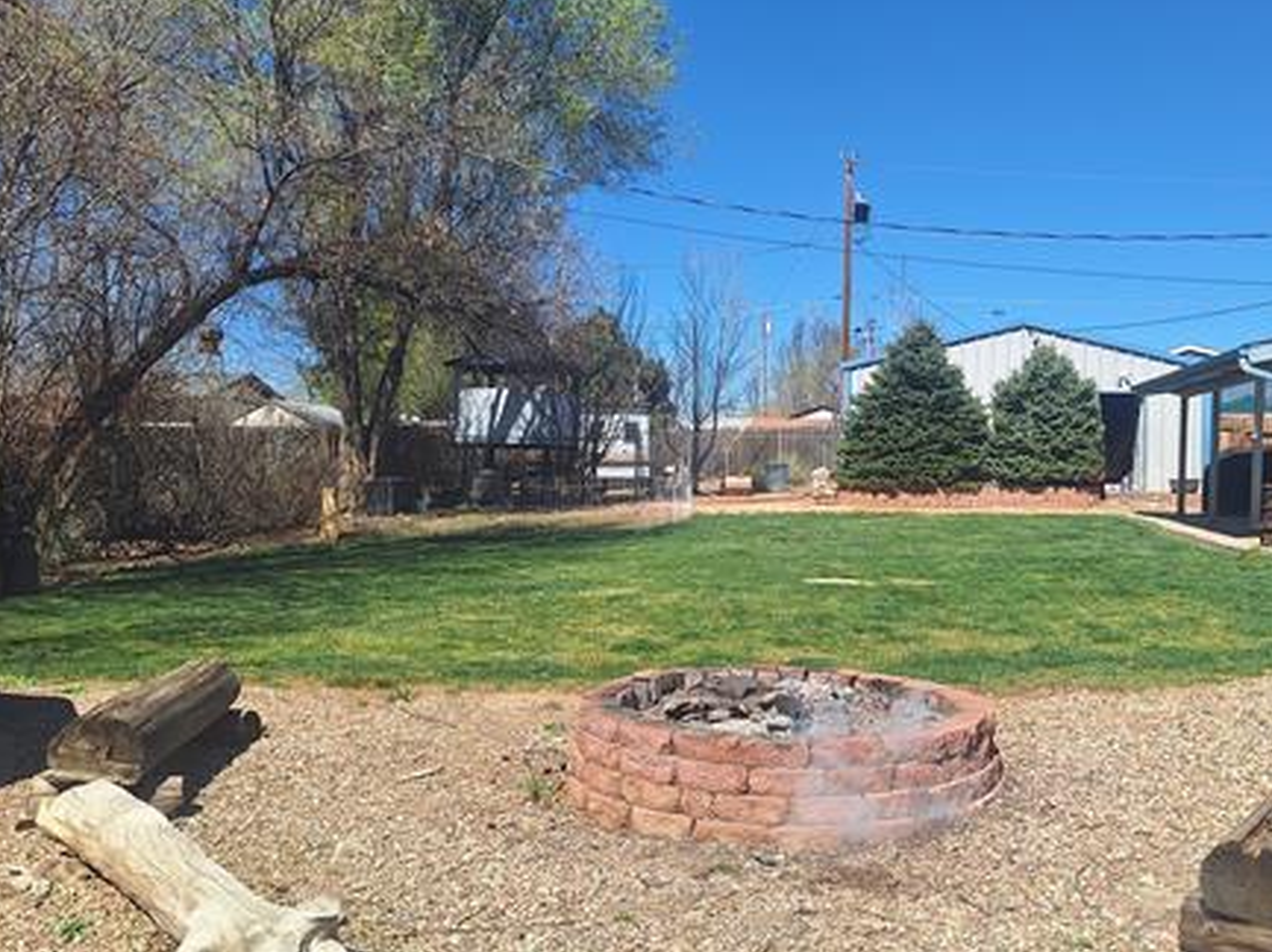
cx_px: 696
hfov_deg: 53.9
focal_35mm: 34
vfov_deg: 41.7
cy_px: 439
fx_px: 1248
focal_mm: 5.54
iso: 40
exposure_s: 1/2331
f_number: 1.8
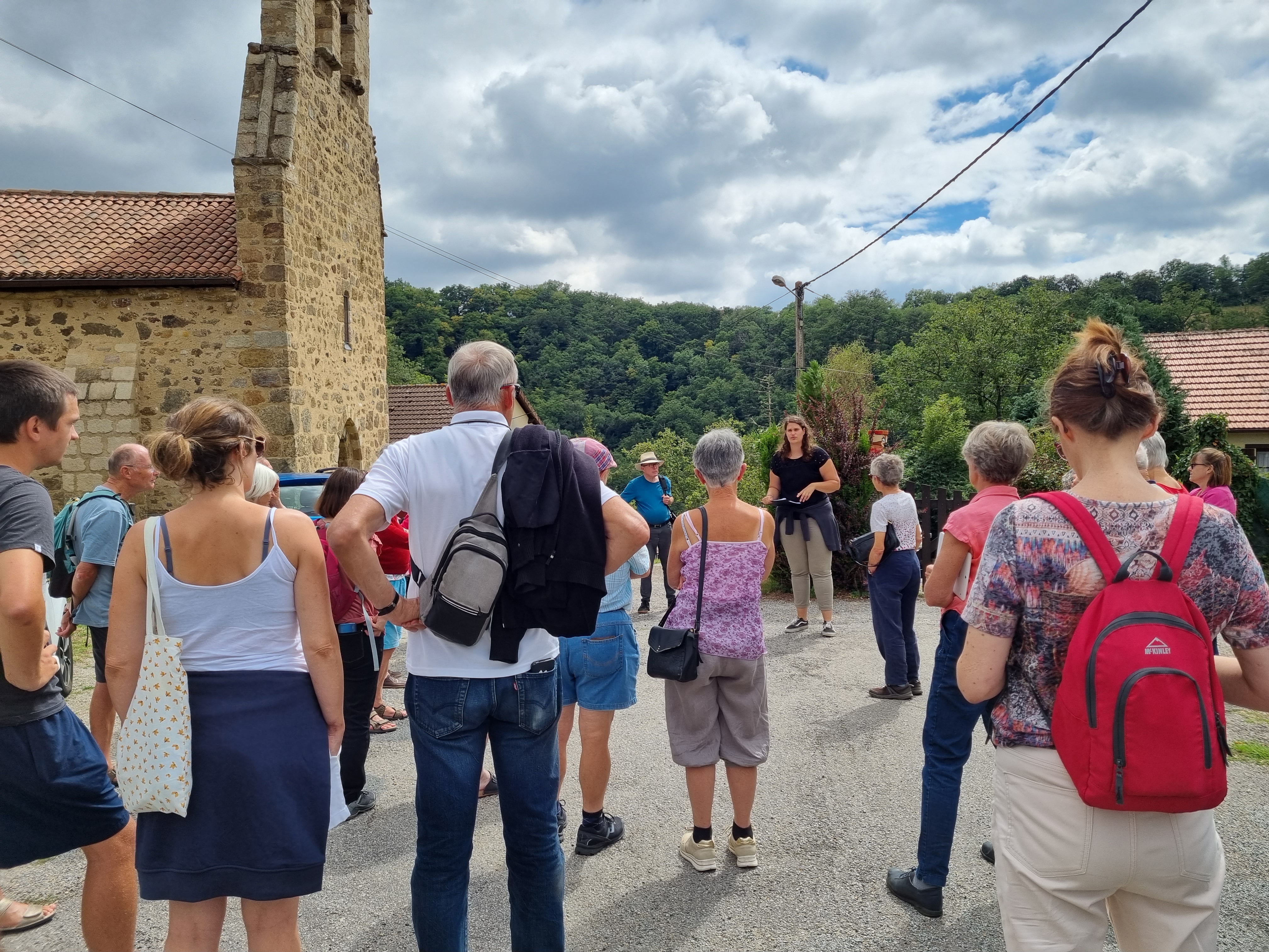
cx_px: 634
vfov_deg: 53.1
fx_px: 953
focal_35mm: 26
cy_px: 476
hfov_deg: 67.3
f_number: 1.8
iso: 50
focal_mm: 5.4
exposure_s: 1/2912
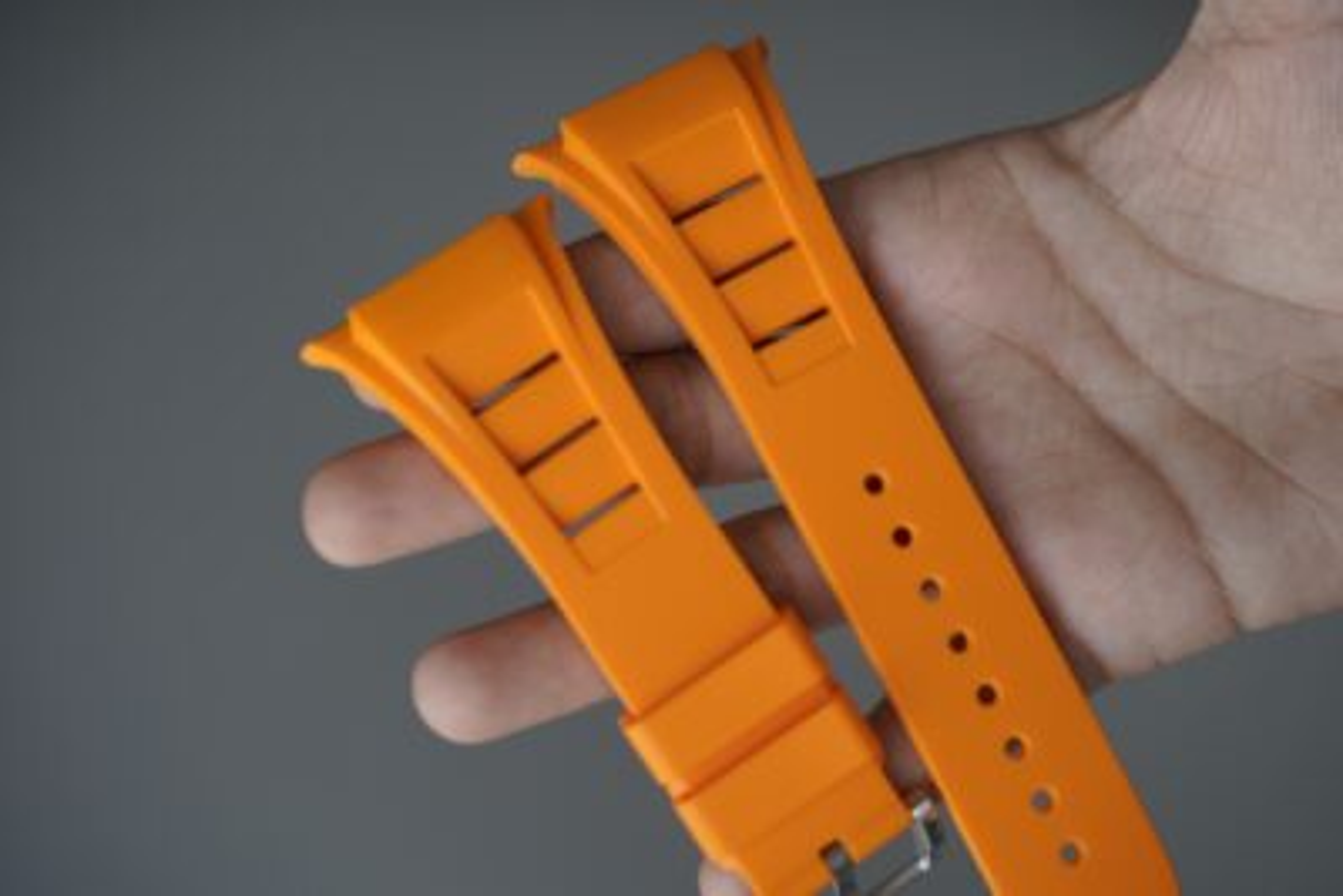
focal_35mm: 75
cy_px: 448
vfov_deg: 18.2
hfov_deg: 27.0
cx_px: 672
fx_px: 2799
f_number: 4
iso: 100
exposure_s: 1/80
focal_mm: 75
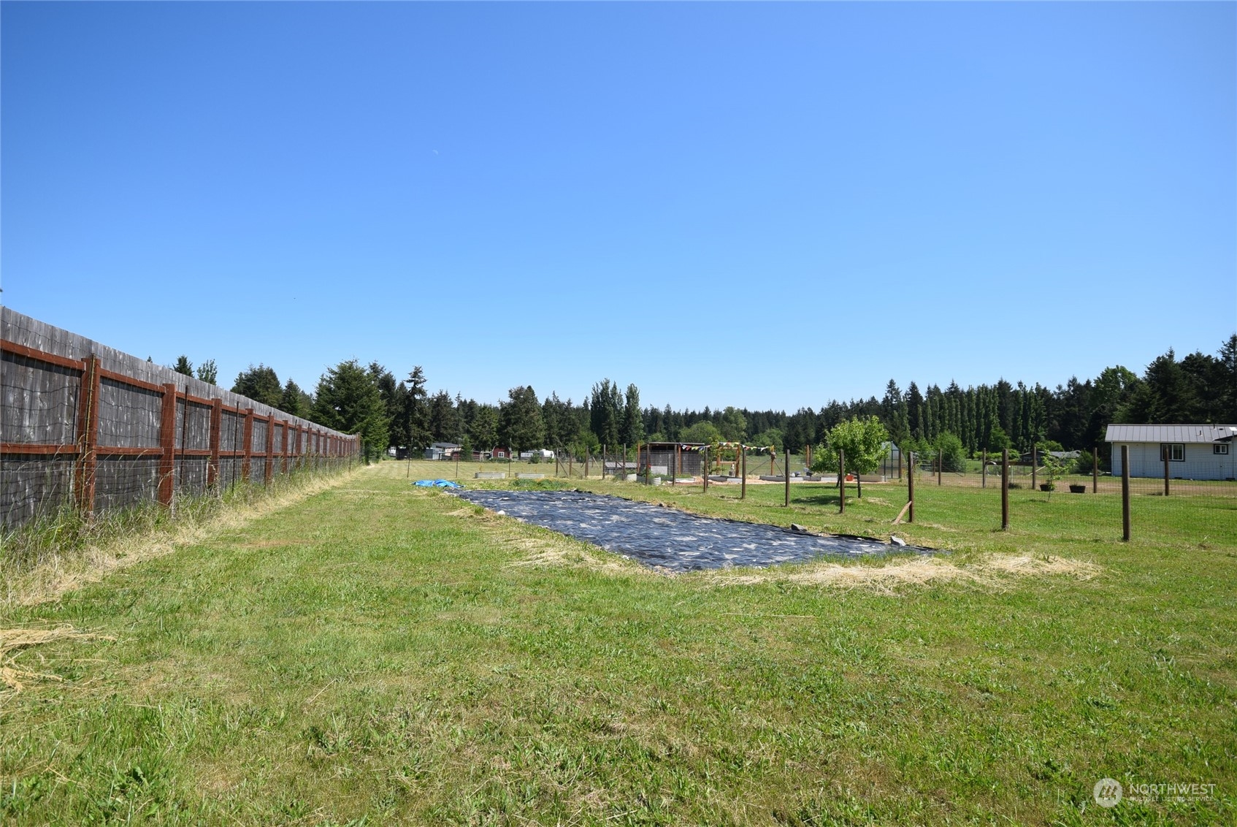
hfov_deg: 85.4
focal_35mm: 20
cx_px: 618
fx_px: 670
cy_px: 414
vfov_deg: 63.3
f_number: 9
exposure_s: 1/320
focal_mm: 13
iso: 200
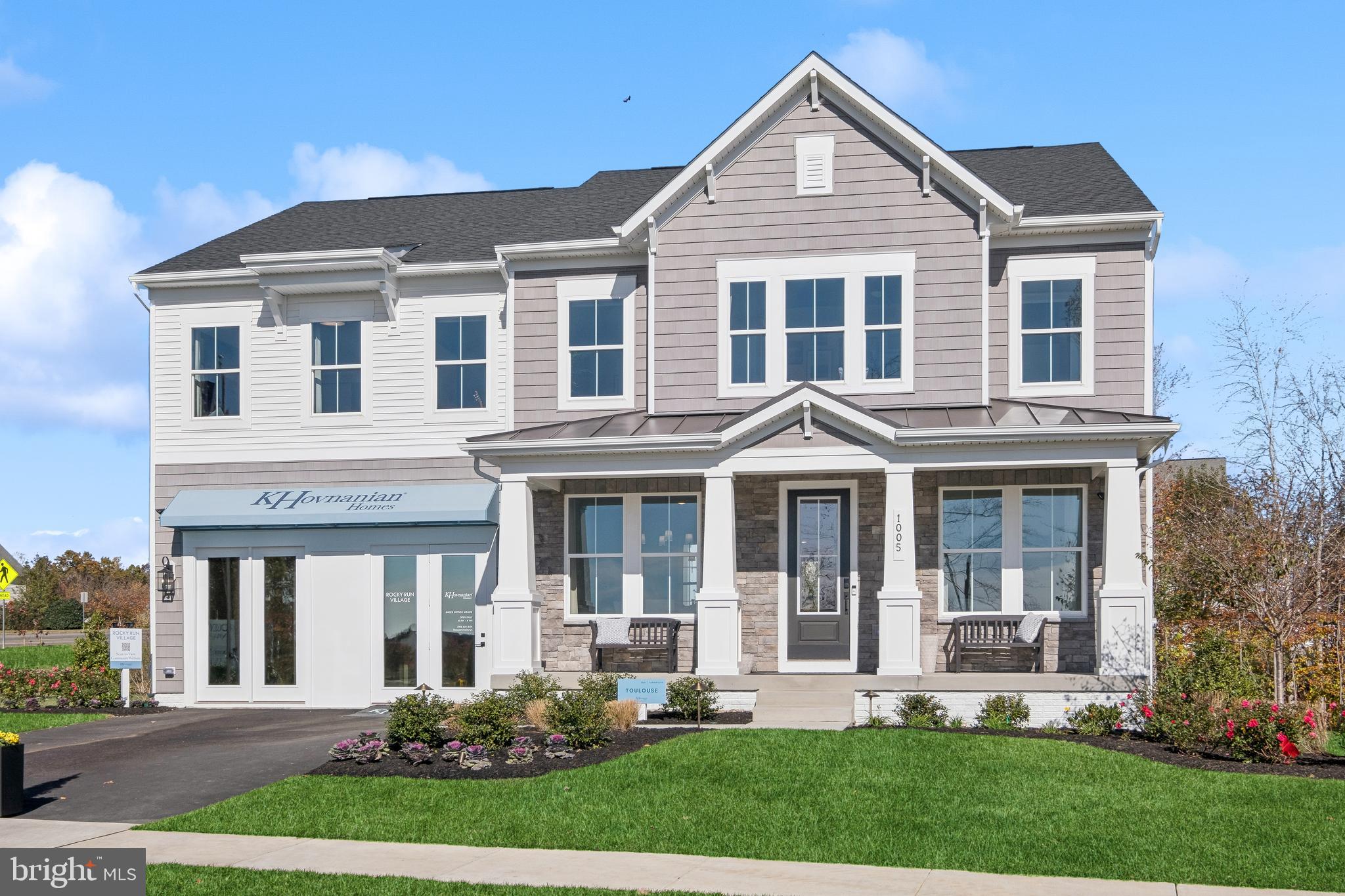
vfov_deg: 38.9
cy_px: 448
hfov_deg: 55.8
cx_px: 672
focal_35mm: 34
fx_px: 1270
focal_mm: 22.9
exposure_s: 1/500
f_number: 11
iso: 200
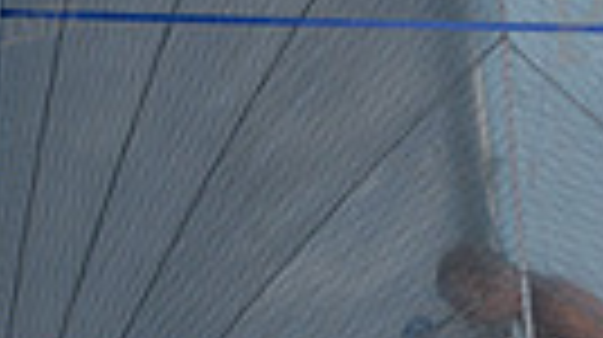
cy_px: 665
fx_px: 18174
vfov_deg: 1.1
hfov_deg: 1.9
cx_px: 315
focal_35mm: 1138
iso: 200
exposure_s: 1/1000
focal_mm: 250
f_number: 8
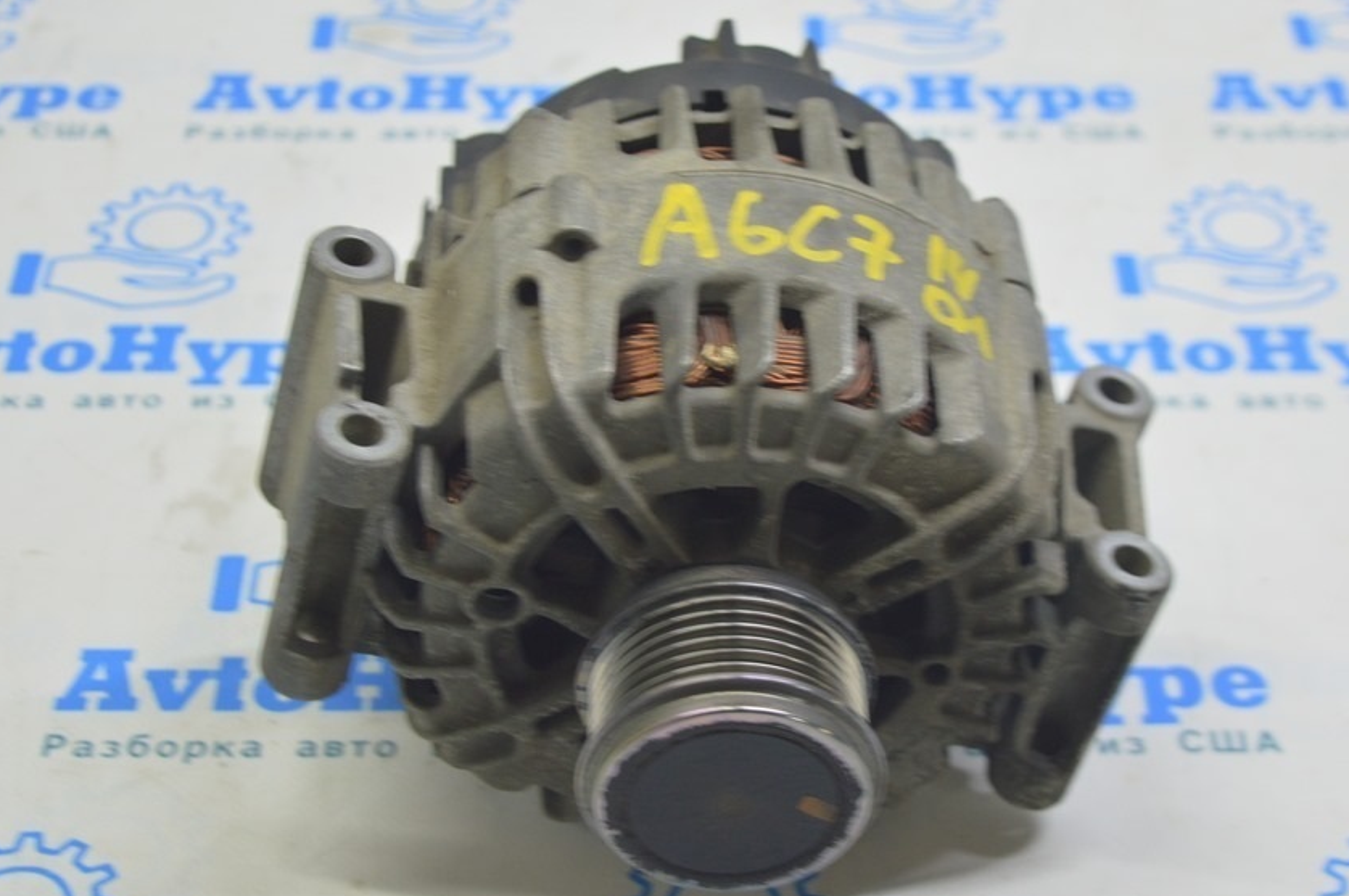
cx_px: 731
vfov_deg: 17.7
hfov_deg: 26.3
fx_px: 2882
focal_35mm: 77
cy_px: 464
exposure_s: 1/20
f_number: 5.6
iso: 400
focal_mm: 42
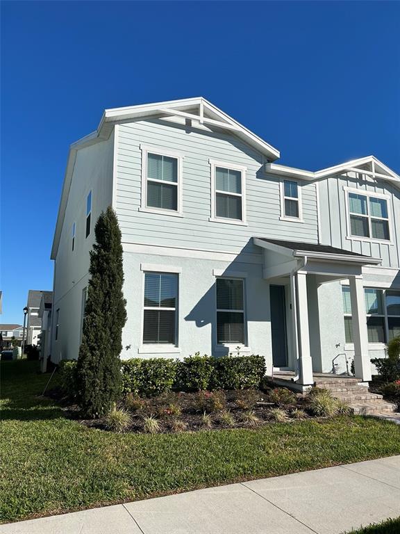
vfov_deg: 67.3
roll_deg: +0.0
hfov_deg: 53.1
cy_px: 267
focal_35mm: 26
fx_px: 401
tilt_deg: +11.3
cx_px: 200
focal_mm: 5.7
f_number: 1.5
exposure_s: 1/8696
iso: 50
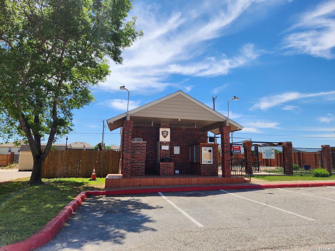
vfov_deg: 58.9
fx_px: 223
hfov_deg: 73.9
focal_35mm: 23
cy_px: 126
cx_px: 168
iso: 20
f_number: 1.8
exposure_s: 1/2060
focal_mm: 5.4
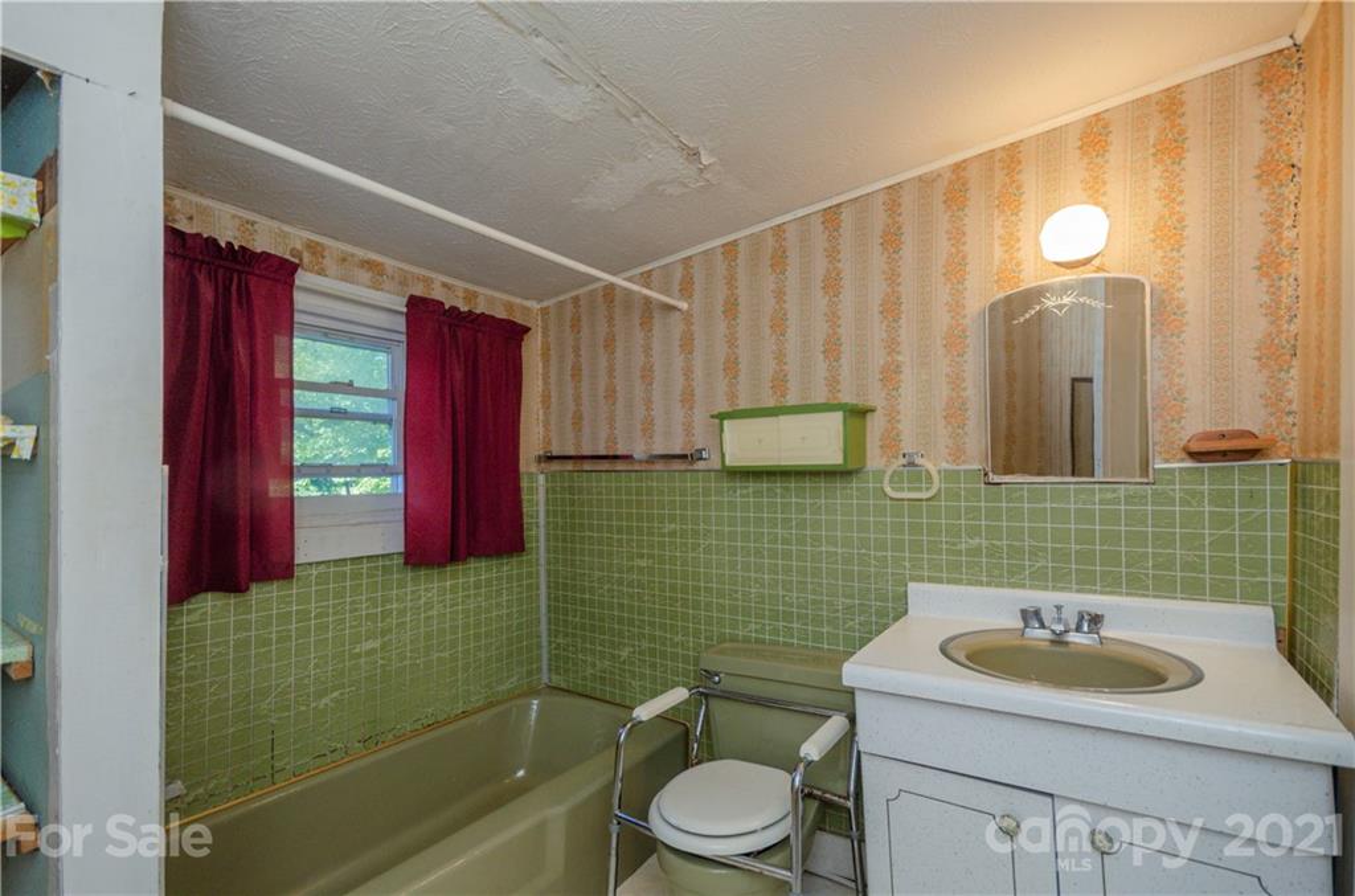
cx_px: 678
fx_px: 563
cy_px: 448
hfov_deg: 100.5
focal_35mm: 15
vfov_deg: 77.0
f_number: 6.3
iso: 320
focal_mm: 10
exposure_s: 1/60
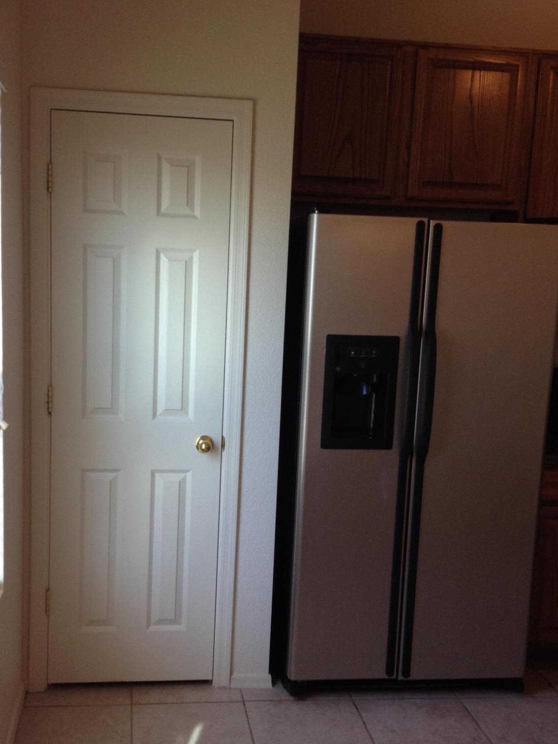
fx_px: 1010
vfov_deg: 40.3
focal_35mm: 47
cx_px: 245
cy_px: 428
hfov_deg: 30.9
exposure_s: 1/60
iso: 50
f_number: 2.4
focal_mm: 4.28
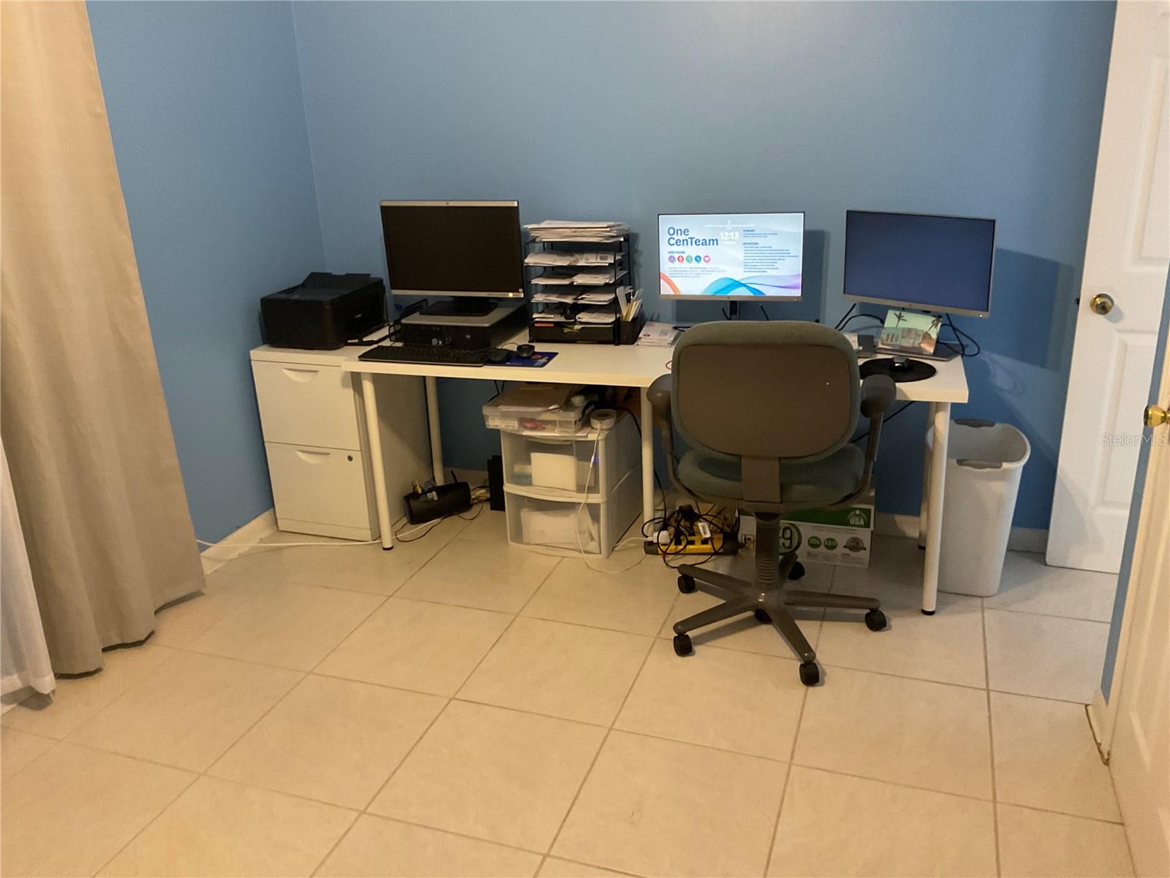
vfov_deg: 48.2
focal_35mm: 29
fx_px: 980
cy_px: 439
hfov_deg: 61.7
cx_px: 585
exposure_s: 1/40
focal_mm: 3
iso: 320
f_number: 1.8
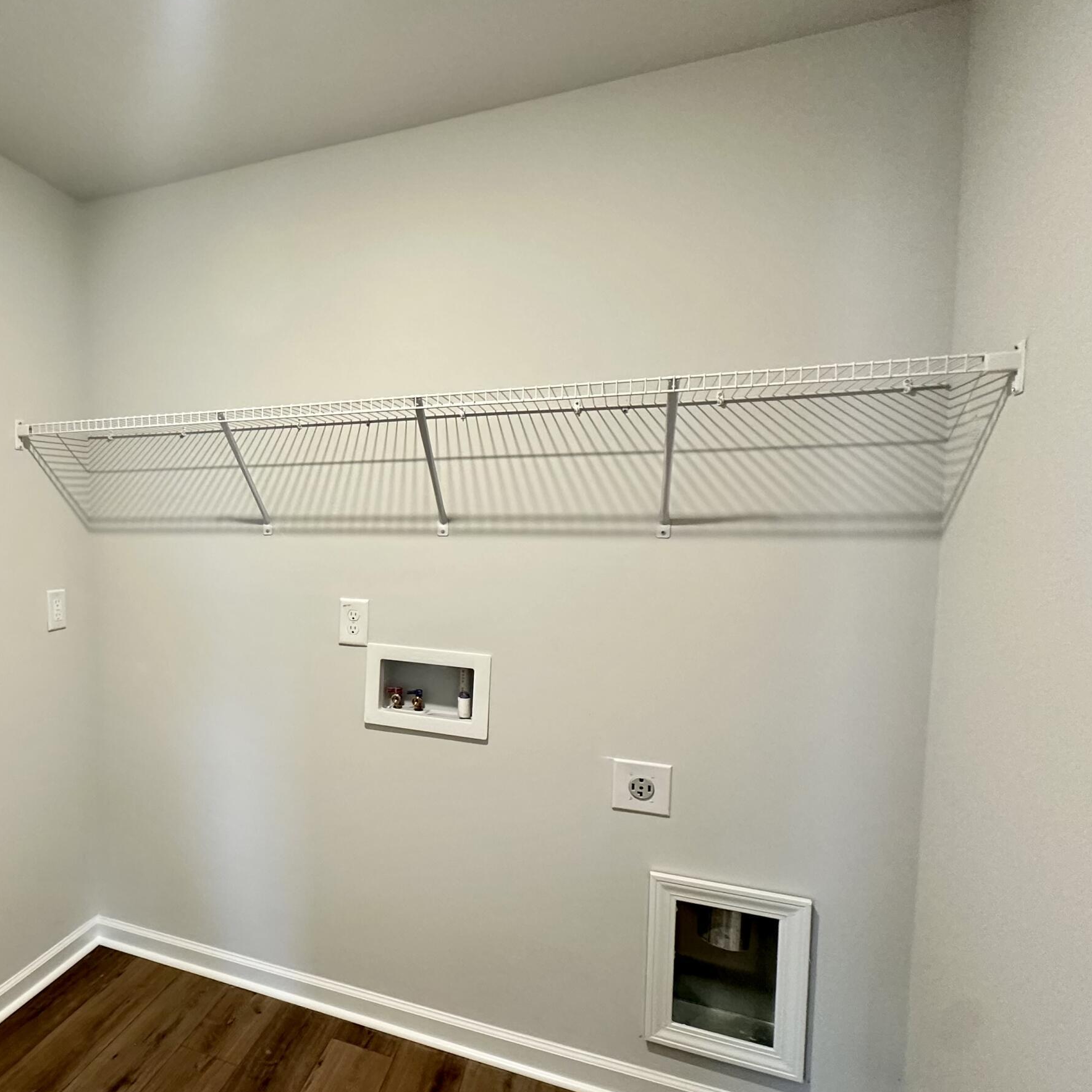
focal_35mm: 21
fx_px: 749
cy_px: 581
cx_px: 272
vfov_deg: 72.1
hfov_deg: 67.5
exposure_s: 1/60
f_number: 2.2
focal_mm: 2.22
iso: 400
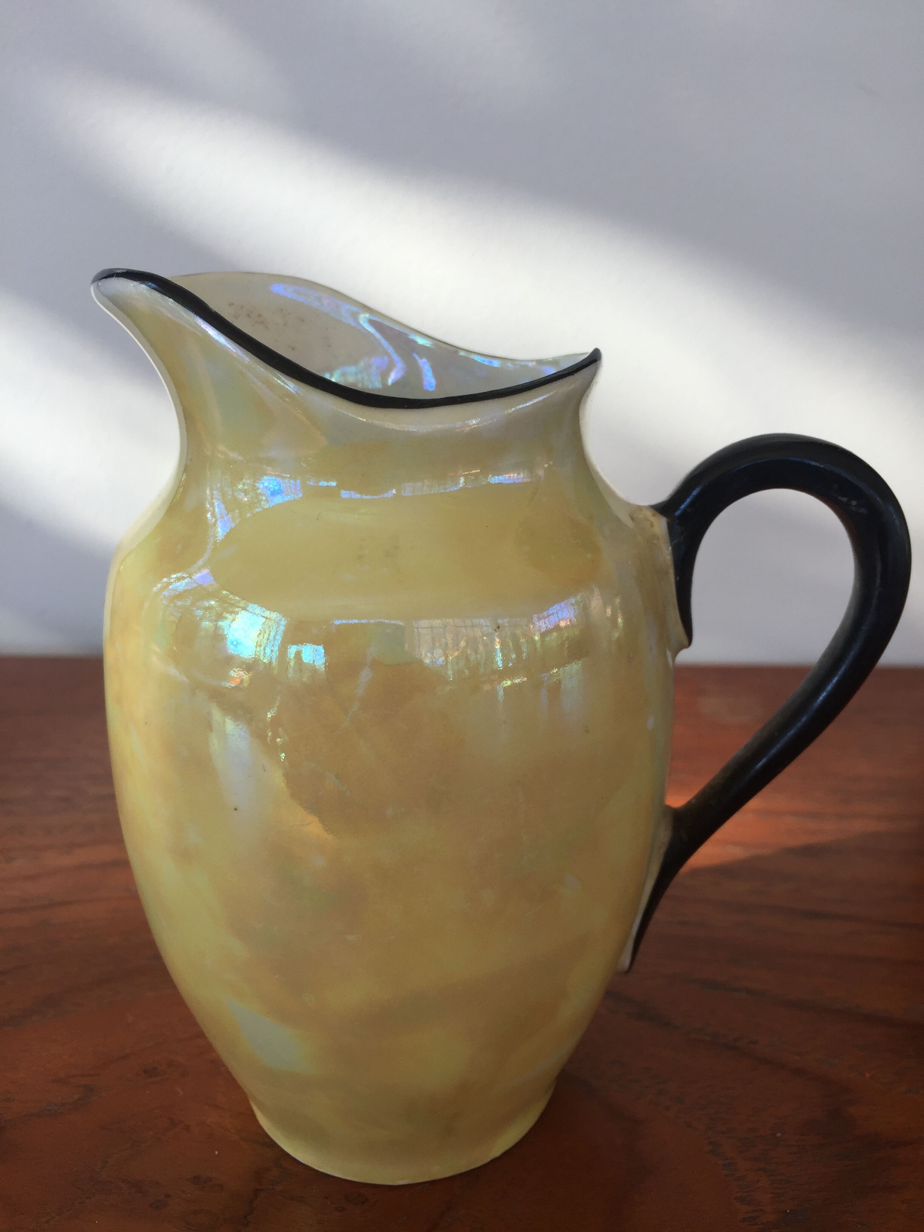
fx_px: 1032
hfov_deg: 48.2
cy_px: 616
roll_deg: +0.1
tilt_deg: -19.6
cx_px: 462
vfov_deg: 61.7
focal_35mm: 29
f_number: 2.2
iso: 32
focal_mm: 4.15
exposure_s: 1/220
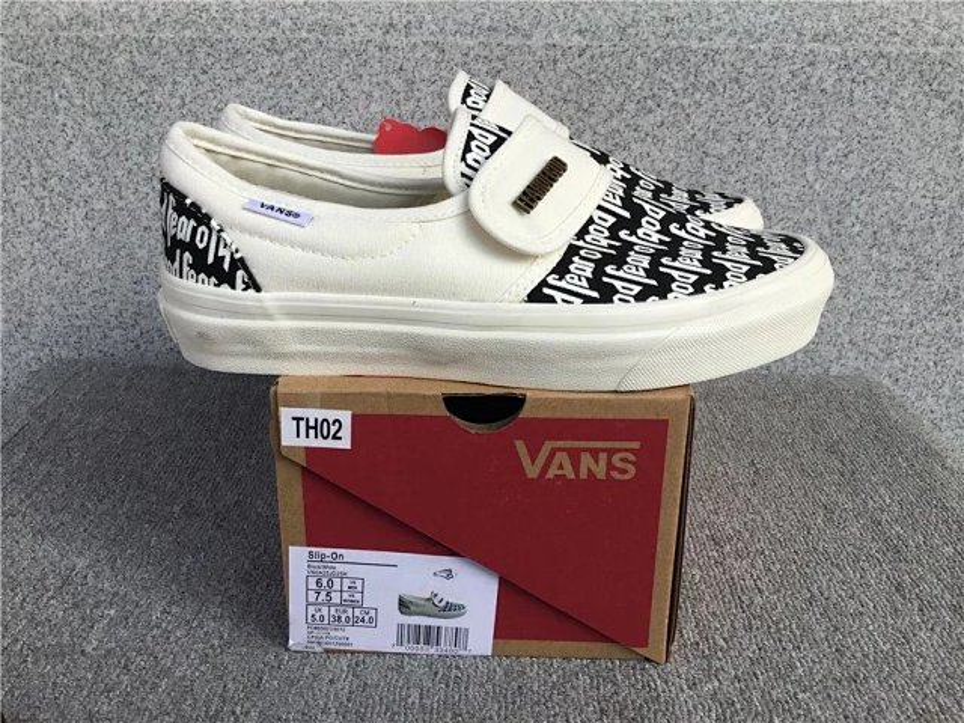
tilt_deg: -21.7
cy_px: 362
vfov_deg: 45.4
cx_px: 482
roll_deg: -1.0
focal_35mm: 31
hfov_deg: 58.4
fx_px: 863
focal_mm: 3.3
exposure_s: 1/815
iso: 25
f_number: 2.4
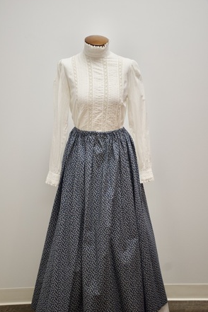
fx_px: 451
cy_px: 157
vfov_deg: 38.2
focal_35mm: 52
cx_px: 103
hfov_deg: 26.0
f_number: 4.2
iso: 800
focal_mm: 34
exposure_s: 1/125
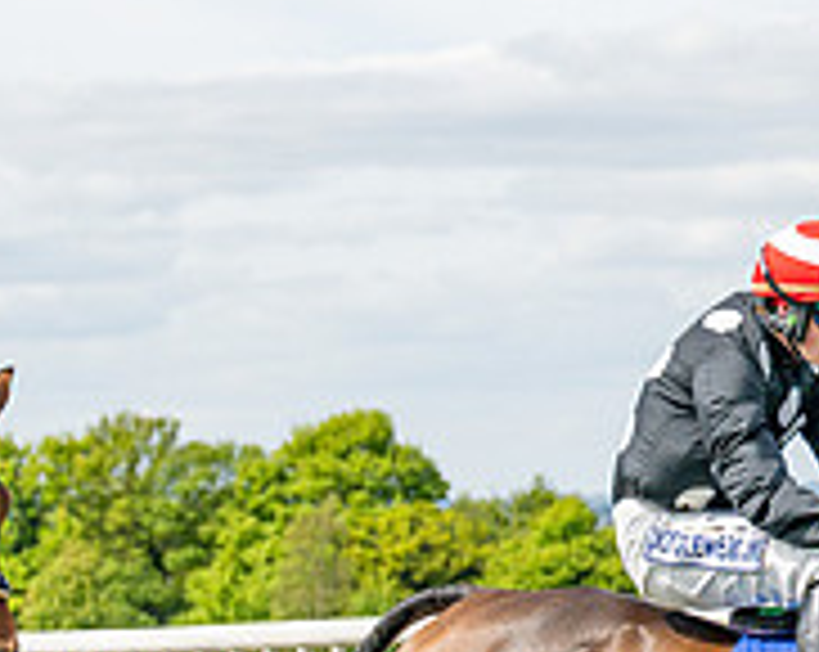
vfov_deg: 6.1
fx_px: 6098
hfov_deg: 7.6
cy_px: 851
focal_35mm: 252
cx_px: -58
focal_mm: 70
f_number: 4
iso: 400
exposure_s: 1/3200
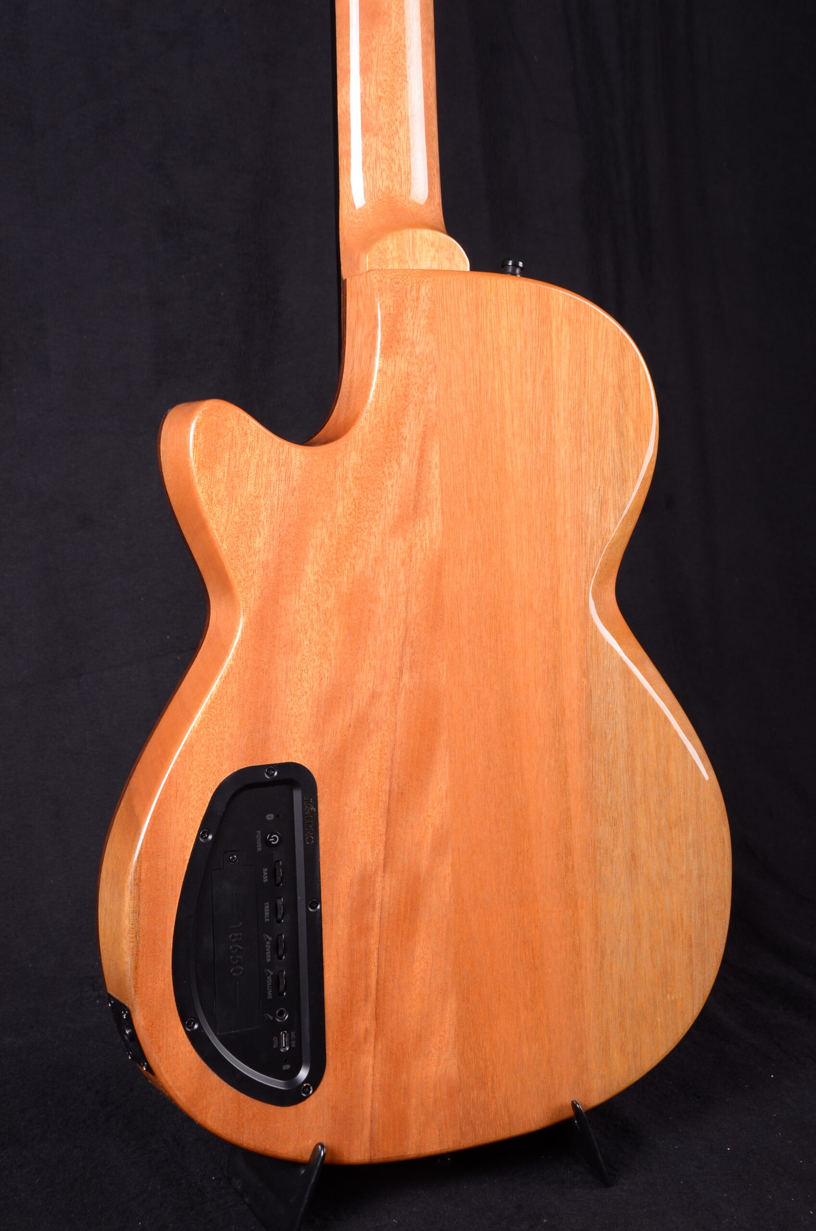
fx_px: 2049
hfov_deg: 22.5
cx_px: 408
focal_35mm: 60
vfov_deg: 33.5
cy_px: 616
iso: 200
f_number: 11
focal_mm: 40
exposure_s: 1/200
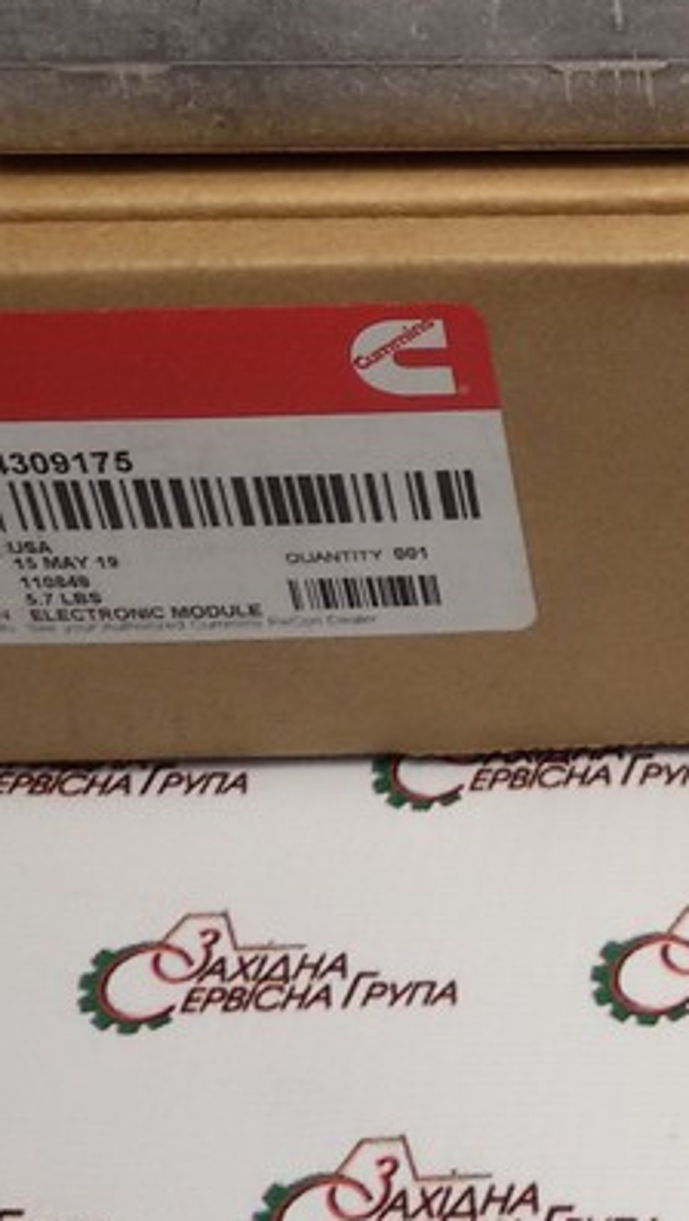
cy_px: 175
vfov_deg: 24.4
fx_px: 2754
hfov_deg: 13.2
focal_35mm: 85
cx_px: 1135
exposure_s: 1/100
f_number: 2.4
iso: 50
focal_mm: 2.93
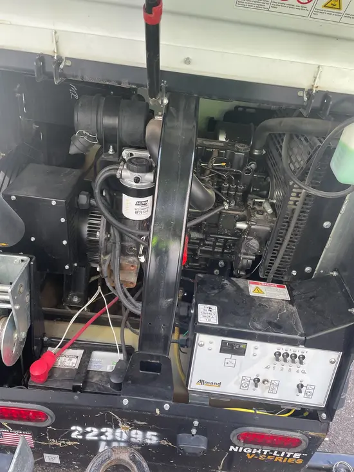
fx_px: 354
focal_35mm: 26
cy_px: 236
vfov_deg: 67.3
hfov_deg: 53.1
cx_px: 177
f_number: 1.6
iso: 100
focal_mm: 4.2
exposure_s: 1/121
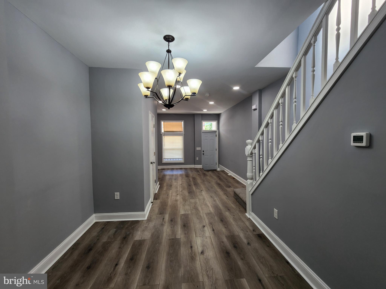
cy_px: 144
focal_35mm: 13
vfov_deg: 89.9
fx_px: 145
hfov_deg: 106.2
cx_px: 193
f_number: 2.2
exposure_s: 1/60
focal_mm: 2.2
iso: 64
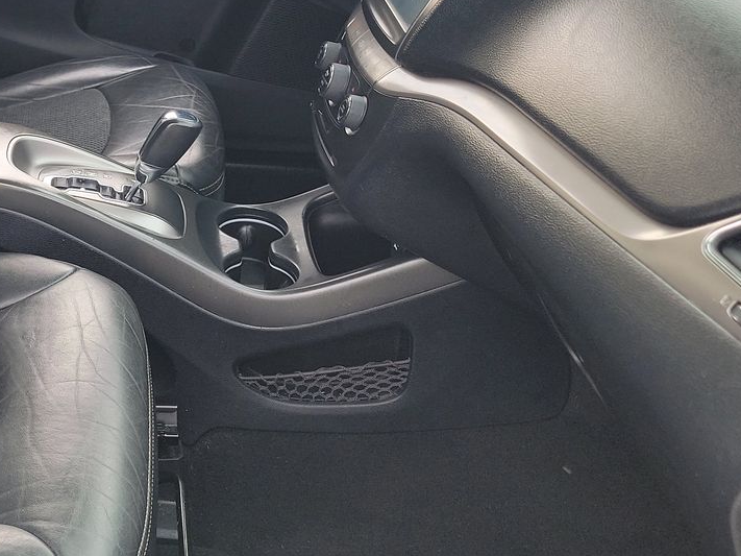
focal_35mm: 54
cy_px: 148
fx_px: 1156
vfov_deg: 26.7
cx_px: 35
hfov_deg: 33.2
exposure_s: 1/59
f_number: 1.8
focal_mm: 6.7
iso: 51
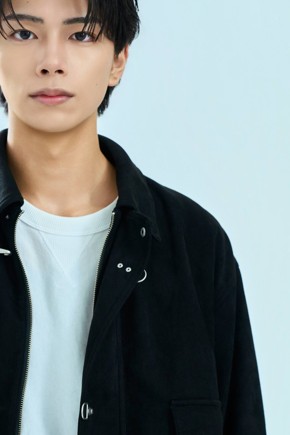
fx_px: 1099
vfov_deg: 22.4
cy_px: 253
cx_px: 35
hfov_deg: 14.9
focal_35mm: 91
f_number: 3.2
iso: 1000
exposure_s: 1/160
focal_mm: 50
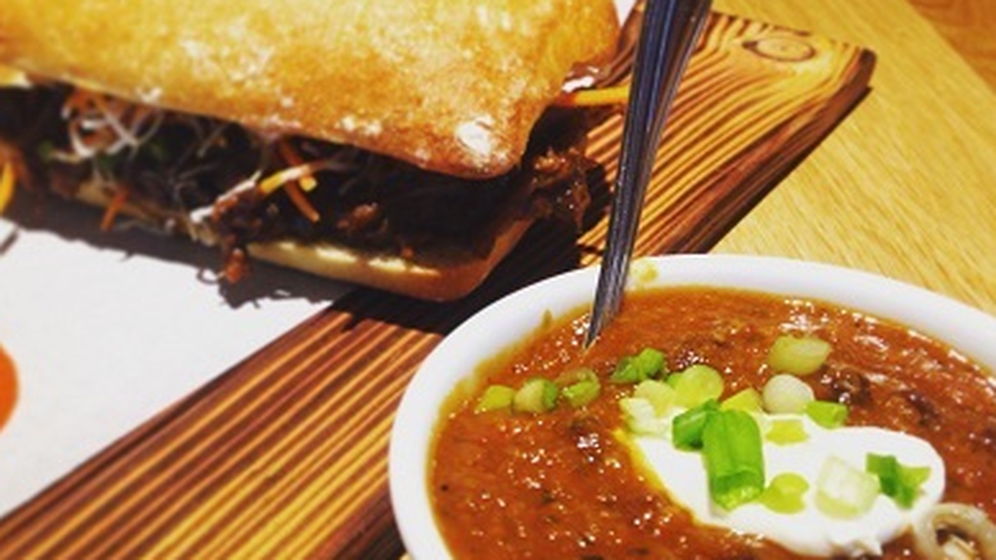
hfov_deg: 54.0
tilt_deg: -35.6
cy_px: 329
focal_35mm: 37
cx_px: 489
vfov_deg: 31.9
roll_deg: +1.7
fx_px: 977
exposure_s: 1/24
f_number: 2.4
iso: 50
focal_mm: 4.12
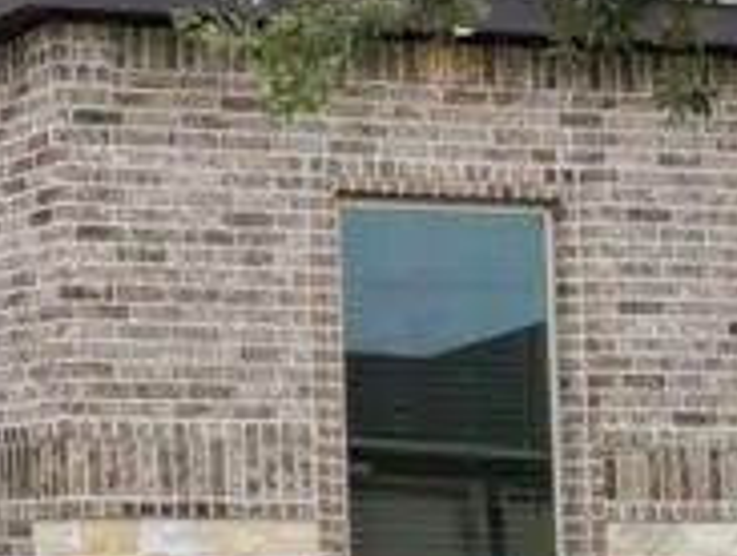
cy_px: 294
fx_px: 2859
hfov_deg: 13.4
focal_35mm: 134
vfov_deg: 11.1
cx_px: -540
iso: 100
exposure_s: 1/3000
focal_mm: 6.72
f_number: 1.7
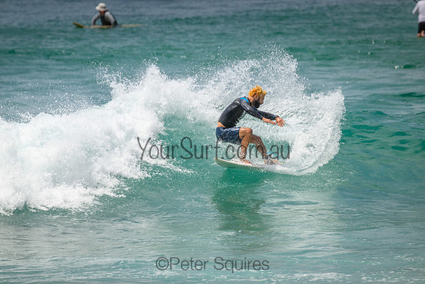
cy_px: 142
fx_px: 9446
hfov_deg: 2.6
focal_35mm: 800
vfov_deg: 1.7
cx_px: 212
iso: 800
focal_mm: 800
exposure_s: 1/3200
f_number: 11
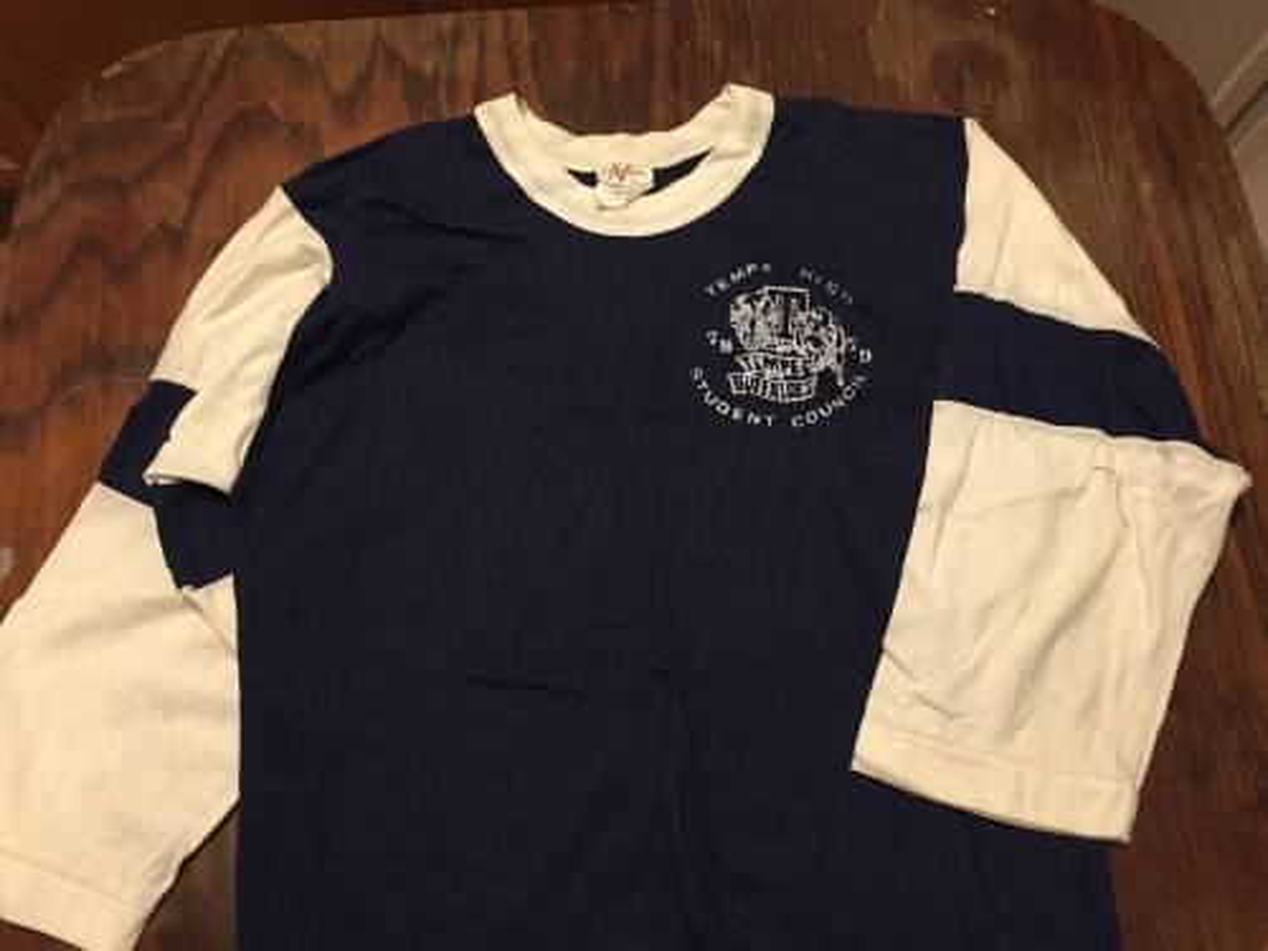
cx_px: 634
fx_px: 1062
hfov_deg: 61.7
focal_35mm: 29
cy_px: 476
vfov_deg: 48.2
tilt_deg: -72.1
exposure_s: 1/24
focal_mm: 4.15
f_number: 2.2
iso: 250
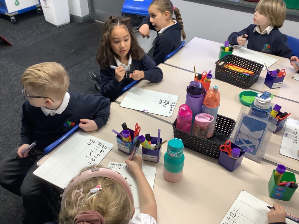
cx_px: 150
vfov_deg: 45.4
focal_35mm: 31
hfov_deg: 58.4
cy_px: 112
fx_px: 268
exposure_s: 1/60
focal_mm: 3.3
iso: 160
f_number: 2.4
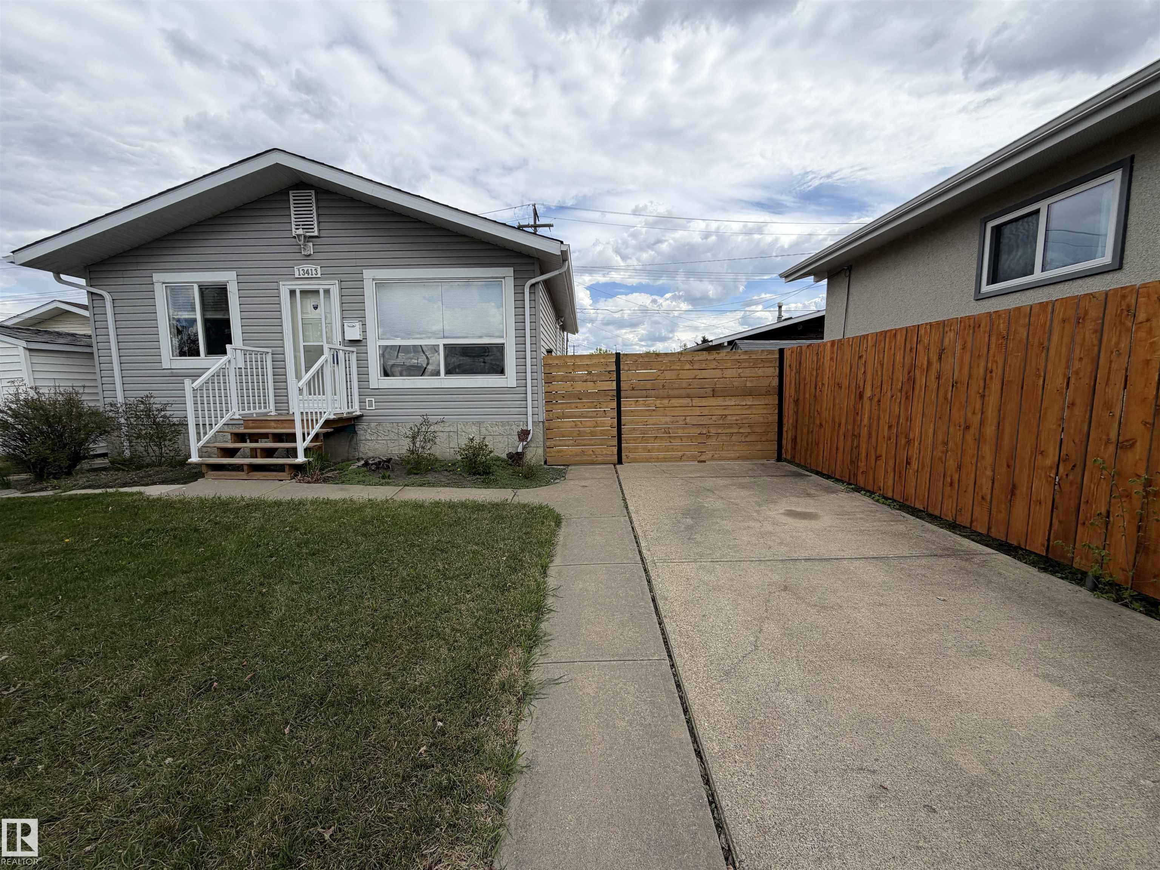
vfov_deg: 85.7
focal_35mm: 14
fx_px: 469
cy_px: 435
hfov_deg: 102.1
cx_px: 580
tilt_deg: -5.7
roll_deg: +0.2
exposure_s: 1/841
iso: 20
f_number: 2.2
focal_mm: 2.22
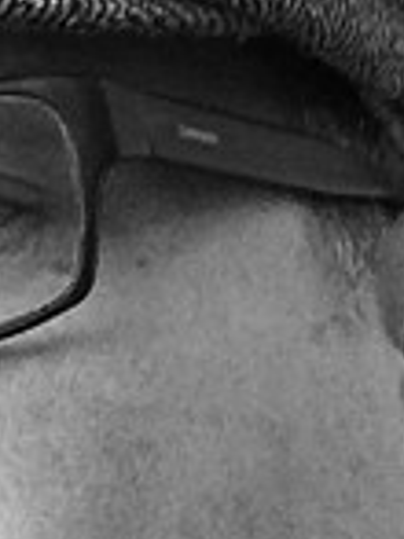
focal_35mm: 108
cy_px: 477
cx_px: -141
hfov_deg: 13.2
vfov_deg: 18.0
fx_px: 1683
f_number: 2.4
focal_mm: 2.2
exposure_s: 1/24
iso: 400
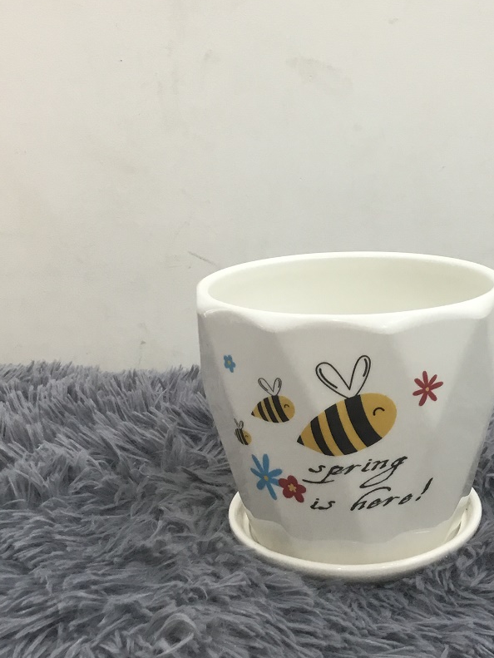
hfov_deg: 30.4
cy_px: 261
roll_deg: +1.0
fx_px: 894
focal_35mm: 47
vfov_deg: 40.2
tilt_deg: -8.2
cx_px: 368
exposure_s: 1/33
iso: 80
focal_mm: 3.3
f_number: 2.4
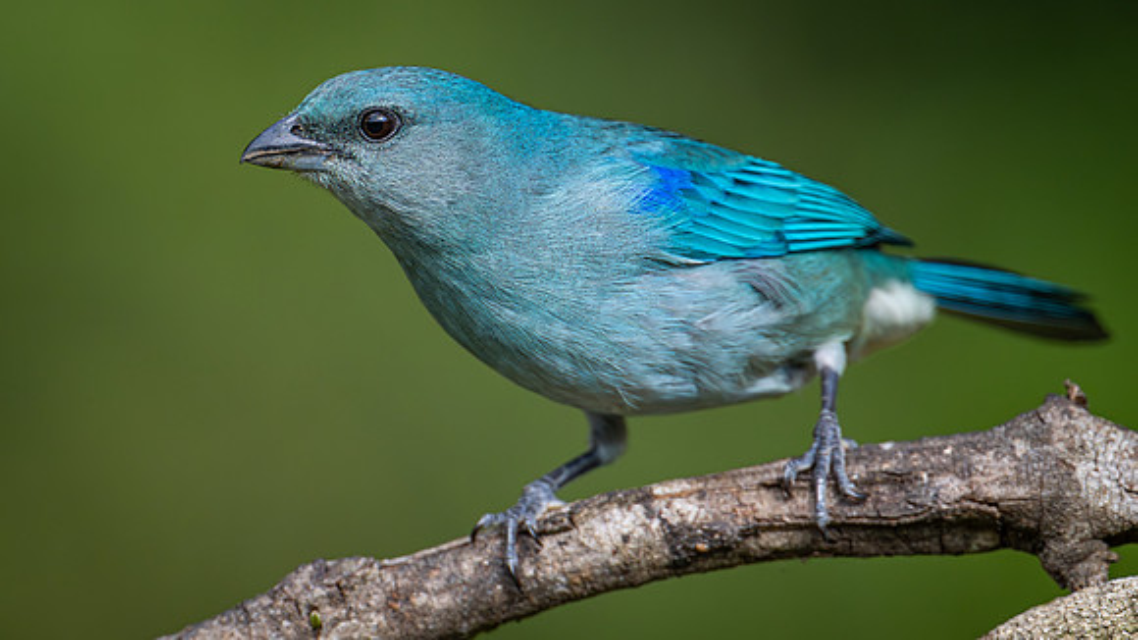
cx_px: 408
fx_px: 26591
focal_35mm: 881
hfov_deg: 2.5
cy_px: 233
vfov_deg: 1.4
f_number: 6.3
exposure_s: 1/1000
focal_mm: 560
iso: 2200
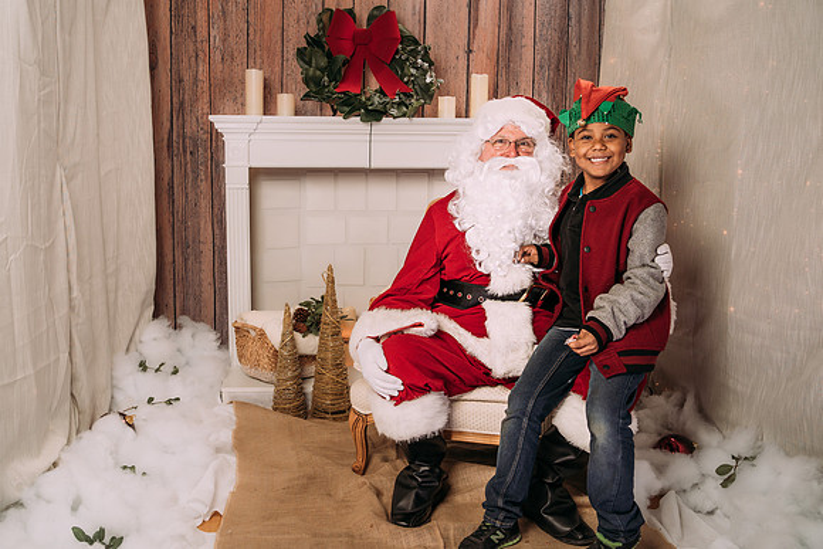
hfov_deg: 50.7
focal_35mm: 38
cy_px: 267
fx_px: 869
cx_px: 393
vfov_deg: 35.1
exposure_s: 1/100
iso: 100
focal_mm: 35
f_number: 5
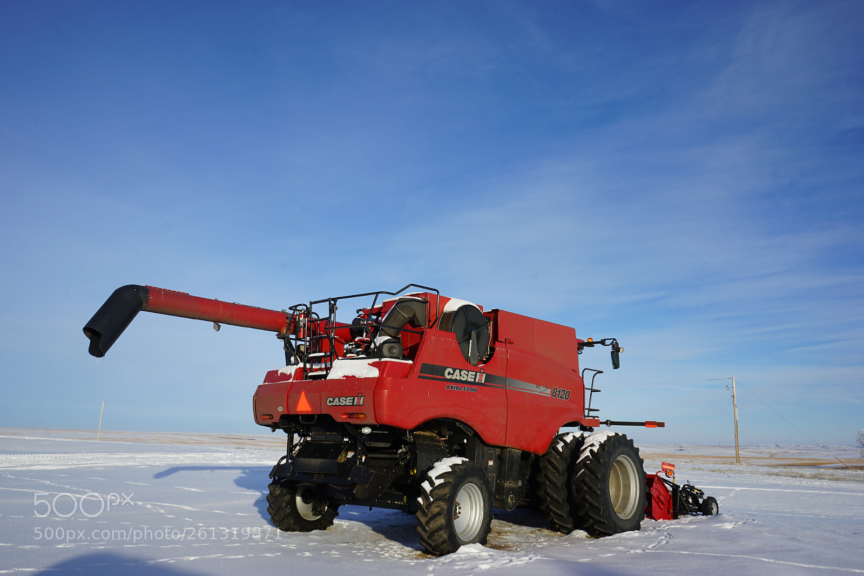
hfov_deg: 63.7
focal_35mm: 29
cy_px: 288
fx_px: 696
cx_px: 432
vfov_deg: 44.9
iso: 100
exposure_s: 1/200
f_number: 11
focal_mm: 29
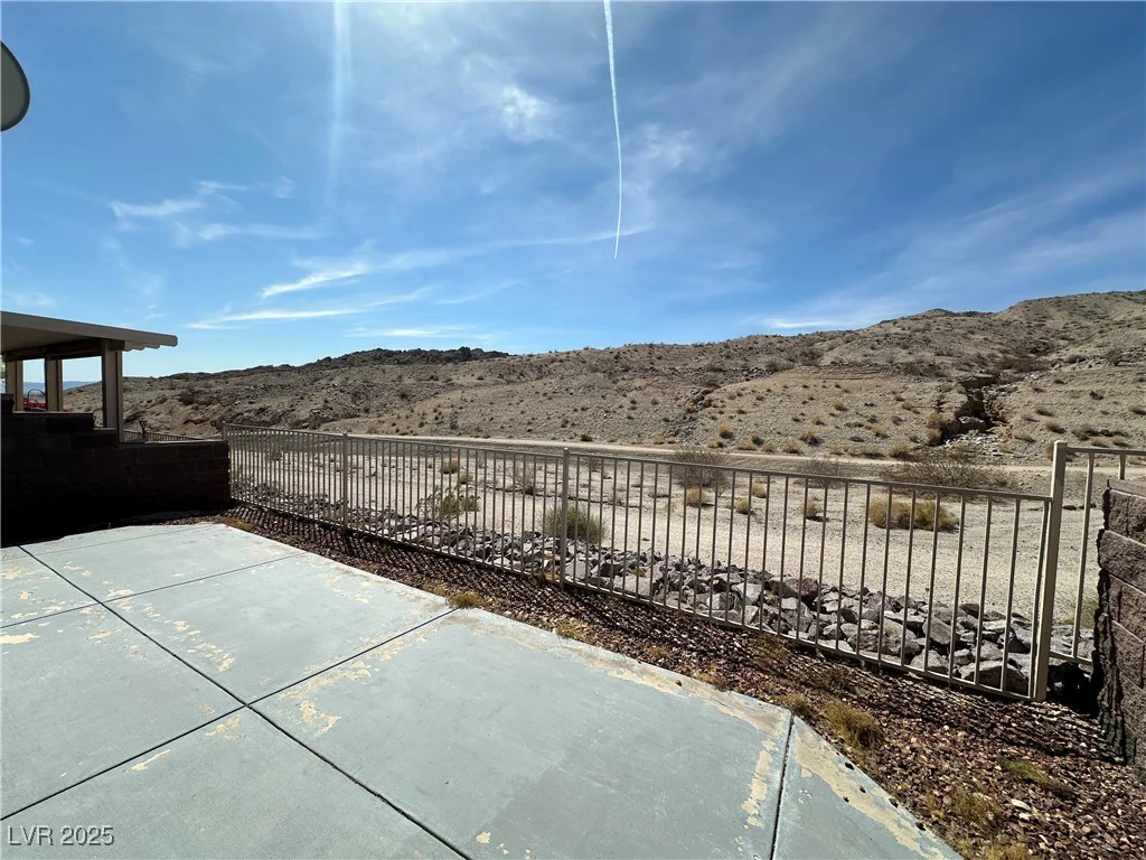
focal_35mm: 14
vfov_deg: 85.7
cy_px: 430
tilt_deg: -2.2
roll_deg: -1.9
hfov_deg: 102.1
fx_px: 463
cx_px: 573
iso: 50
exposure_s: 1/3610
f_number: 2.2
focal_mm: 2.22
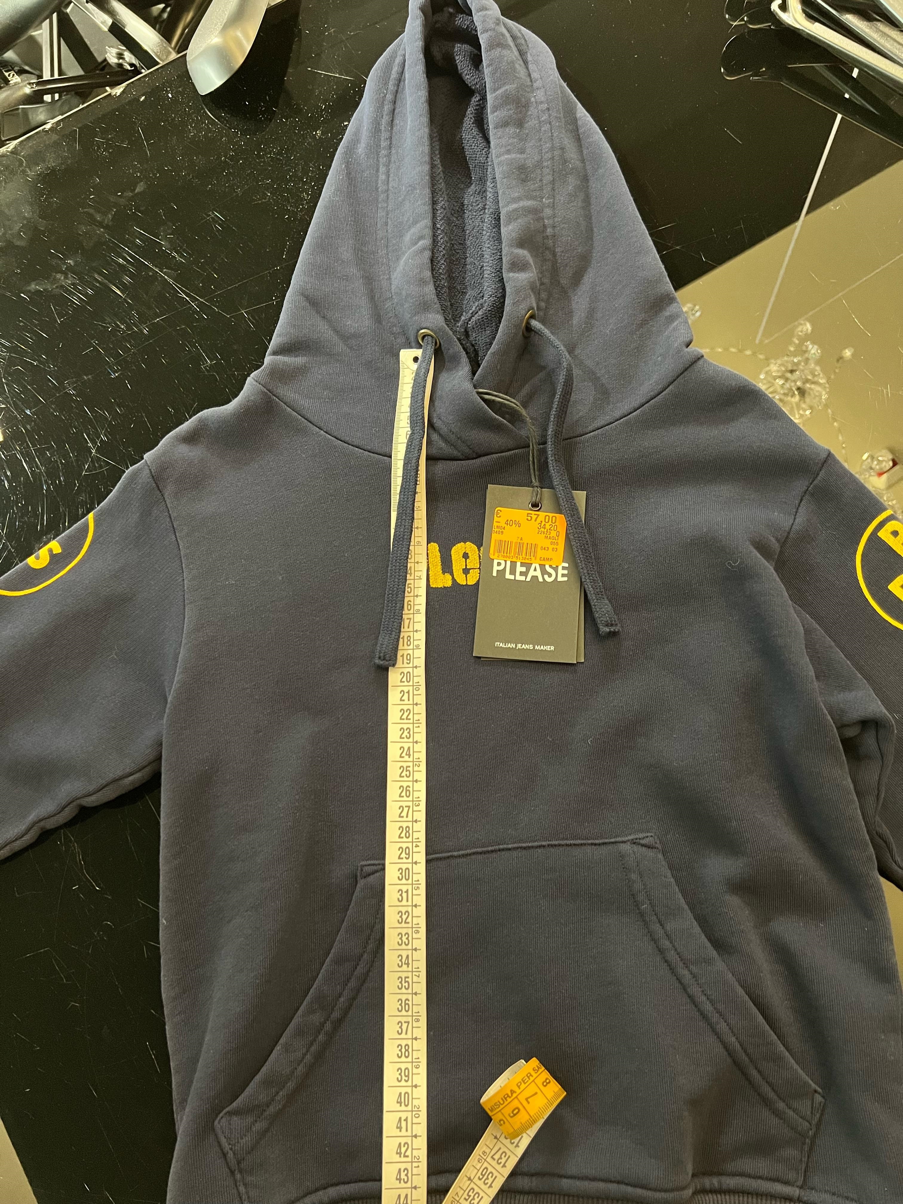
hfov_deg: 53.1
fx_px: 904
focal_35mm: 26
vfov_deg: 67.3
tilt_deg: -73.2
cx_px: 452
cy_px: 602
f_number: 1.5
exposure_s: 1/33
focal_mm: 5.7
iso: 500
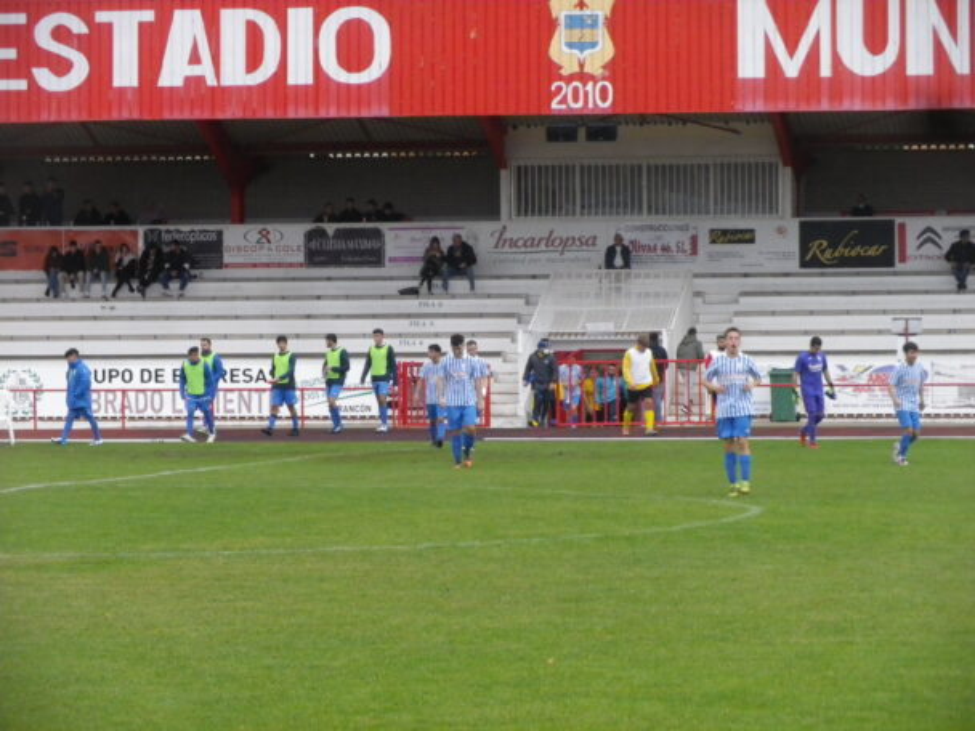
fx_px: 4647
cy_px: 366
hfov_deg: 12.0
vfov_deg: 9.0
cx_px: 488
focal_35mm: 165
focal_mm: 29.6
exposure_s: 1/80
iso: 400
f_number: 5.3
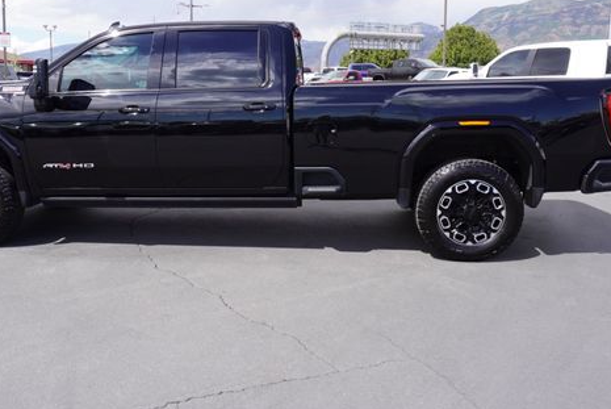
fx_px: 561
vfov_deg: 39.8
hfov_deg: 57.0
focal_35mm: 33
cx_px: 265
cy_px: 159
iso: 100
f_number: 8
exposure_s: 1/125
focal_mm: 16
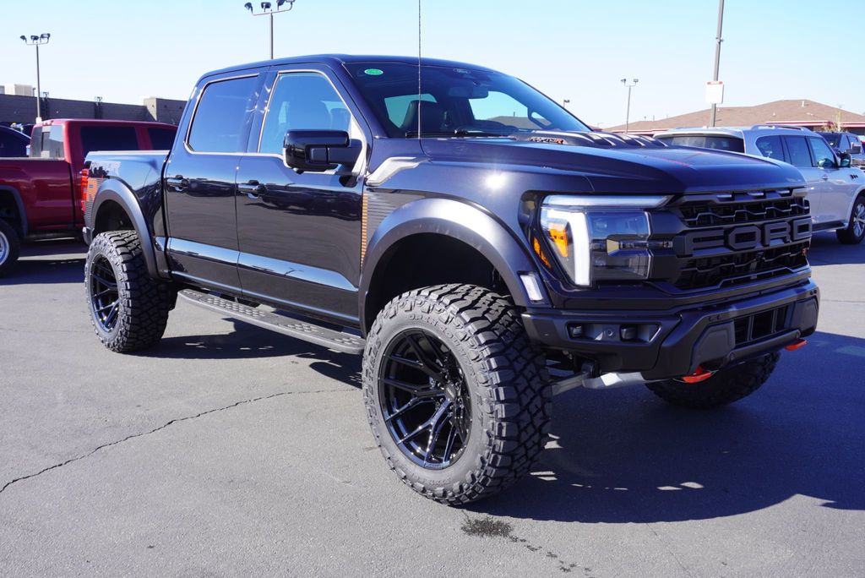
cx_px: 432
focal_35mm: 34
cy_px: 289
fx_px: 829
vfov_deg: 38.4
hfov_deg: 55.1
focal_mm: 23
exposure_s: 1/100
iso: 100
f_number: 7.1
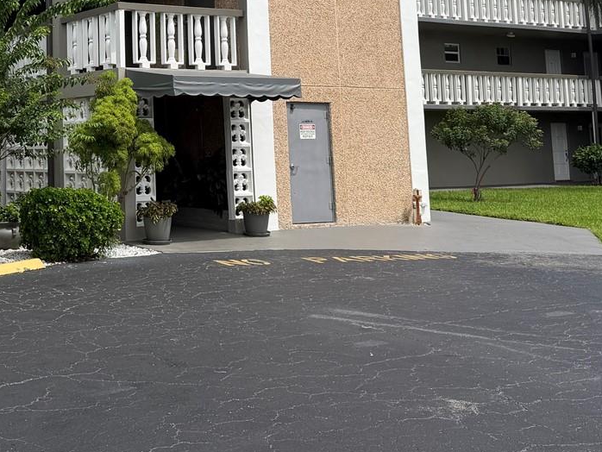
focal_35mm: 55
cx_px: 66
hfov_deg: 33.2
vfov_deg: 25.4
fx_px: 957
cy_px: 16
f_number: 1.78
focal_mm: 6.76
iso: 80
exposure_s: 1/3145
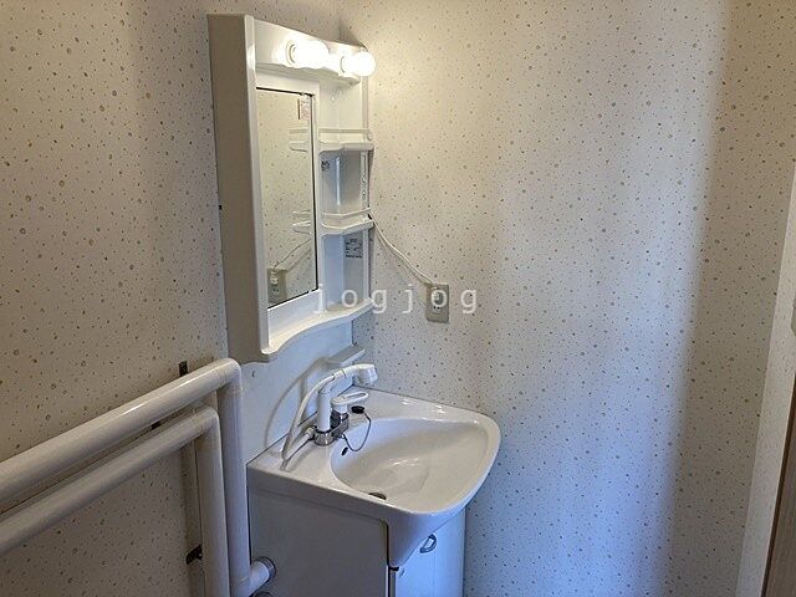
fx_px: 644
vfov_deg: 49.7
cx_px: 398
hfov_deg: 63.4
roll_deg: +0.3
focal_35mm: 28
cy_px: 298
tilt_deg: -12.9
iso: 64
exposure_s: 1/100
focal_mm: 3.99
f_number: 1.8
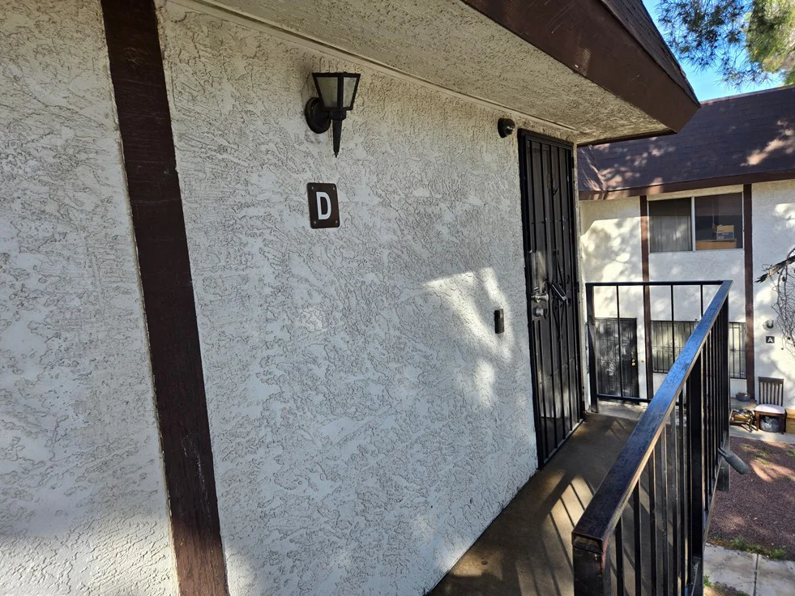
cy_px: 304
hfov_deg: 71.6
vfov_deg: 56.8
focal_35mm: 24
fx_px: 551
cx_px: 394
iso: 25
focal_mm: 5.4
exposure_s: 1/370
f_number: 1.8
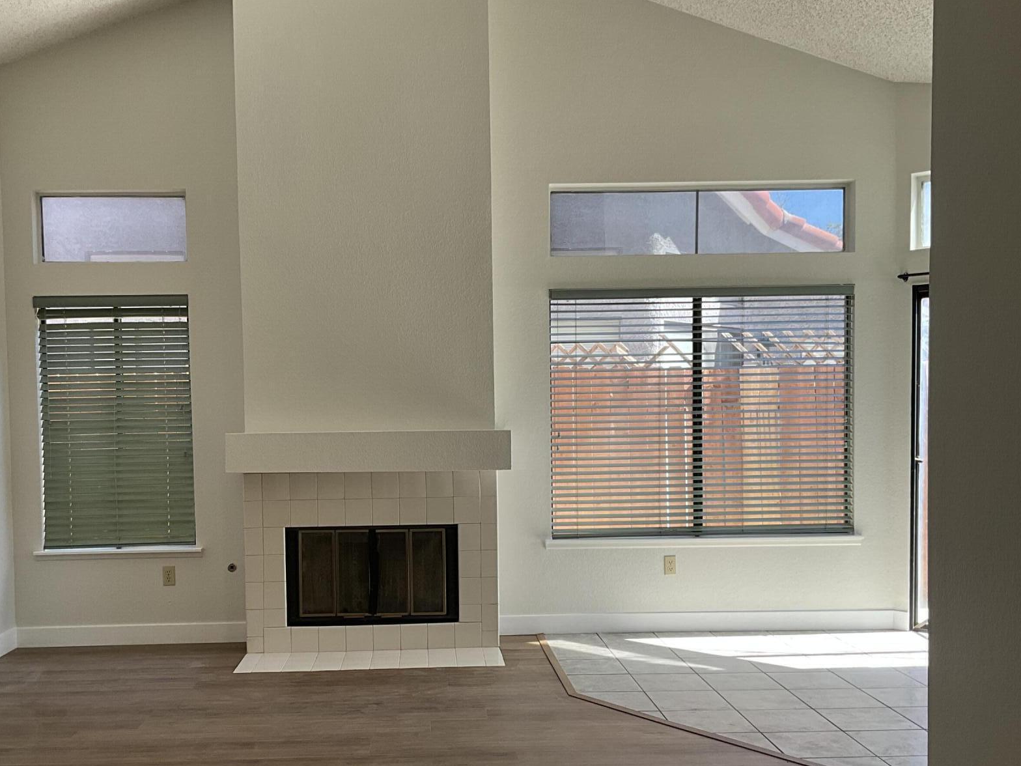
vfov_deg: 38.4
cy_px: 475
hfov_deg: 50.0
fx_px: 1091
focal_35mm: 37
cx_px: 441
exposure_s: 1/122
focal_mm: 3
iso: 20
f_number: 1.8
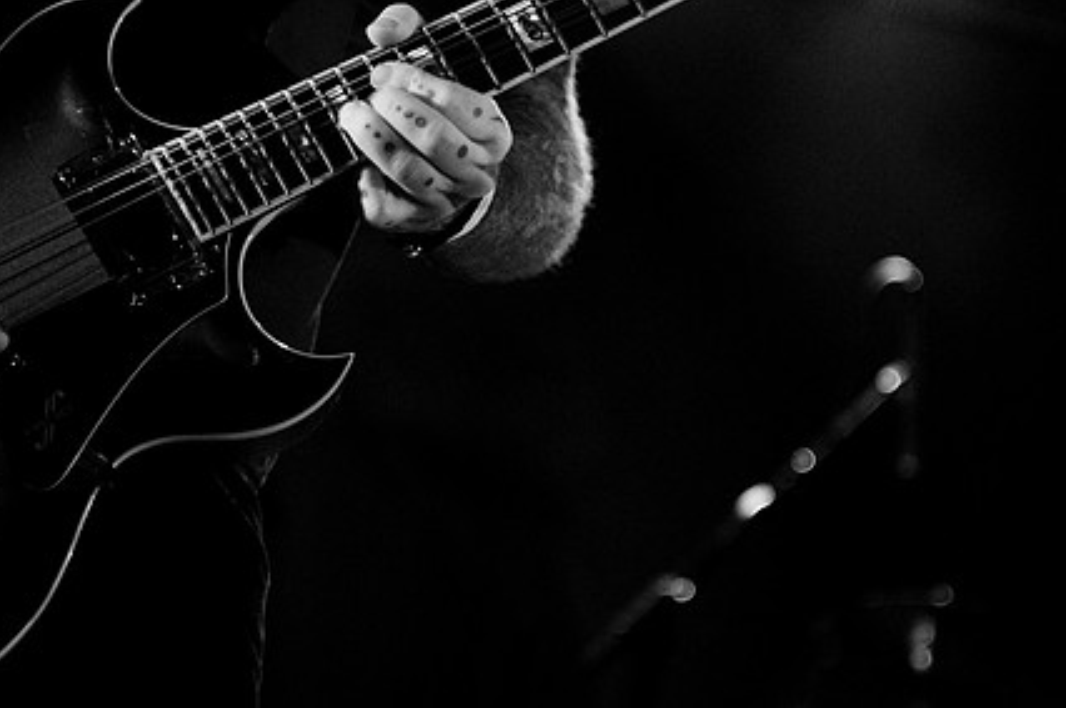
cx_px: 348
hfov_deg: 14.3
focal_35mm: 143
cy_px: 274
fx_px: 4229
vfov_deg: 9.6
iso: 800
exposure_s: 1/200
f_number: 2.8
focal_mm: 70
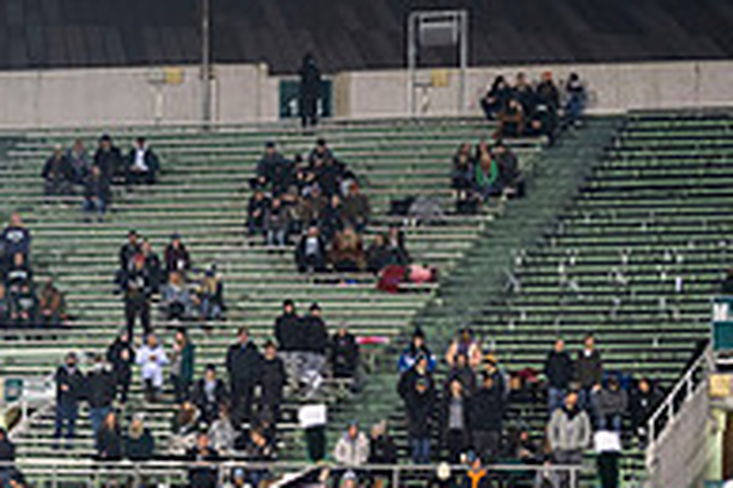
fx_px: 4252
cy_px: 666
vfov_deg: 6.5
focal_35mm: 209
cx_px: -257
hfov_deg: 9.6
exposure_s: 1/500
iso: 1000
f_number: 2.8
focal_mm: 70
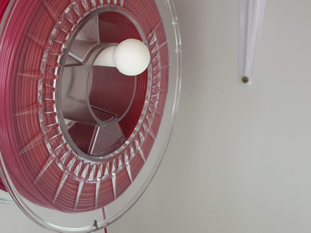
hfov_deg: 46.1
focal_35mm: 40
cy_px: 68
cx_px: 106
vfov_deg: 35.4
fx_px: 359
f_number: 1.5
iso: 250
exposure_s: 1/13
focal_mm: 4.3
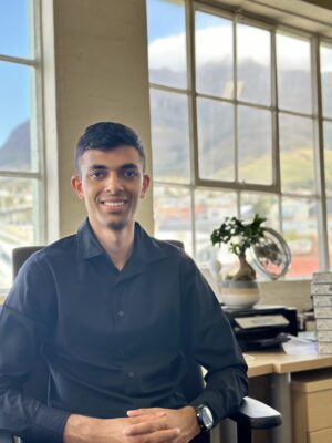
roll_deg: +1.3
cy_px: 222
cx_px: 166
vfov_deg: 39.7
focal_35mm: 48
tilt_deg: +3.5
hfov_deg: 30.3
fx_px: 614
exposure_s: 1/406
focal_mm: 6.86
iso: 80
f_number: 1.78
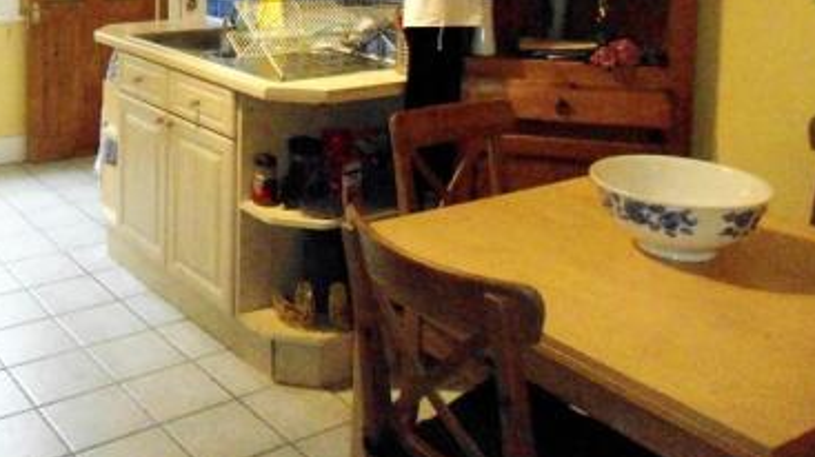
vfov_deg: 25.0
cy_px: -19
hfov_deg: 44.1
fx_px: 972
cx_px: 208
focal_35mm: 45
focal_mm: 4.7
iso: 800
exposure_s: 1/50
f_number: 2.8
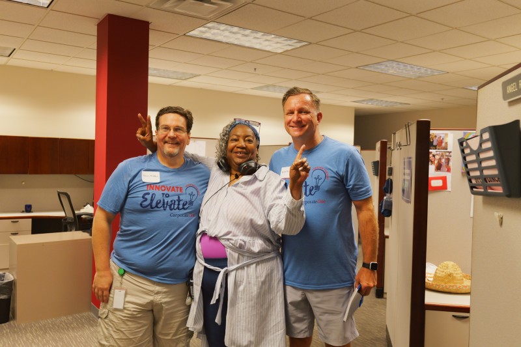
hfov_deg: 60.3
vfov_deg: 42.3
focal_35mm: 31
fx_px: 449
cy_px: 174
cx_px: 260
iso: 2500
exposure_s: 1/60
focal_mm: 31
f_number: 5.6
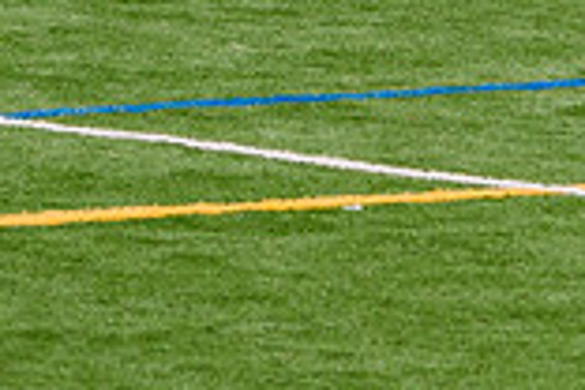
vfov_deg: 1.0
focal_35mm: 1339
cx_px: 336
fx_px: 21757
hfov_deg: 1.5
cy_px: -79
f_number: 5.6
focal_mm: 232
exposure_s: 1/1600
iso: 500
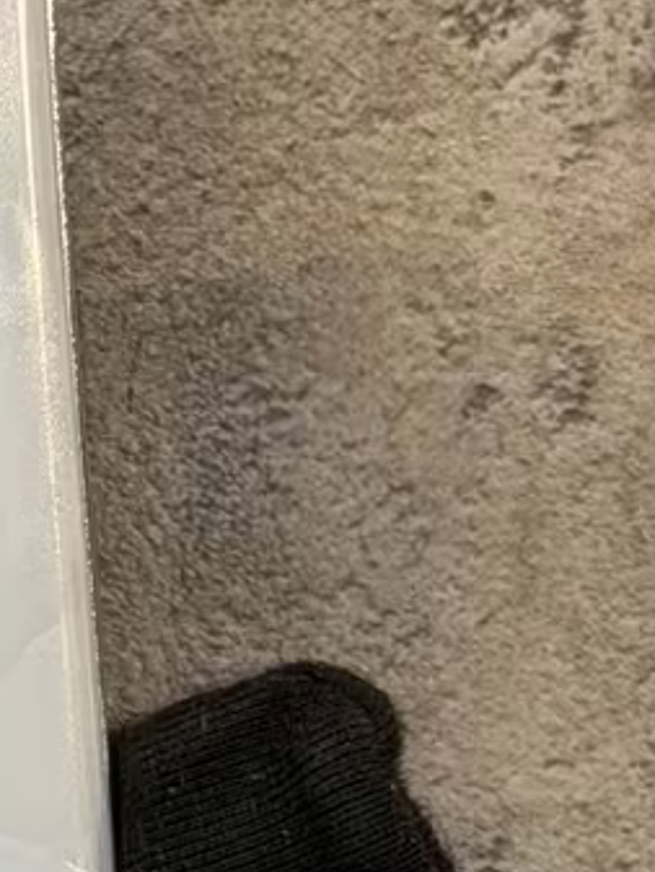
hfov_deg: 6.3
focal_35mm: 228
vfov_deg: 8.6
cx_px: -624
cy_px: 1035
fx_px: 5749
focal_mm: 6.76
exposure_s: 1/50
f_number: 1.78
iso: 64
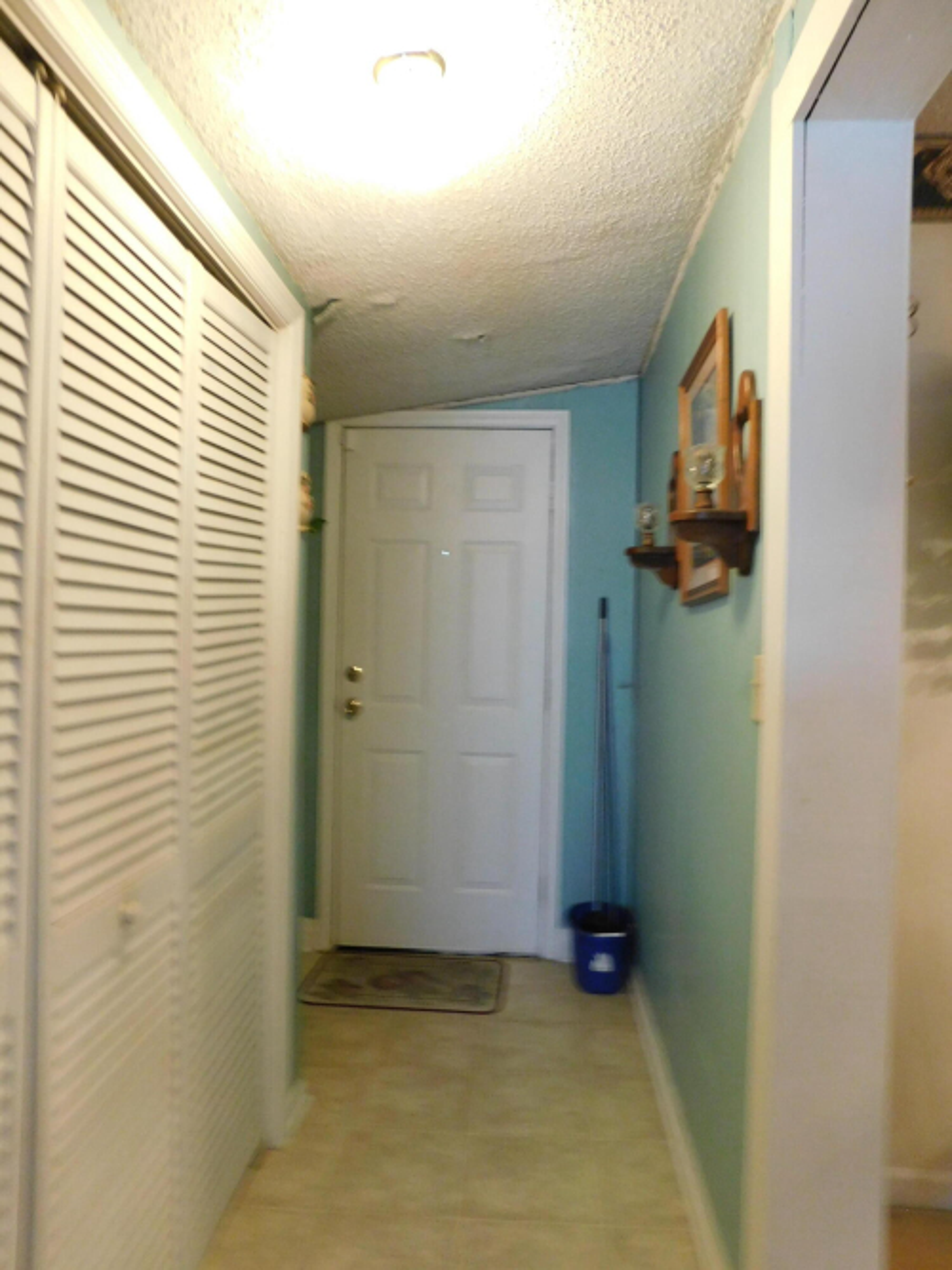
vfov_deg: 73.9
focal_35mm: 23
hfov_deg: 58.9
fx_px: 844
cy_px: 635
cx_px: 476
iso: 400
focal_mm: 4
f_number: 3
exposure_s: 1/15
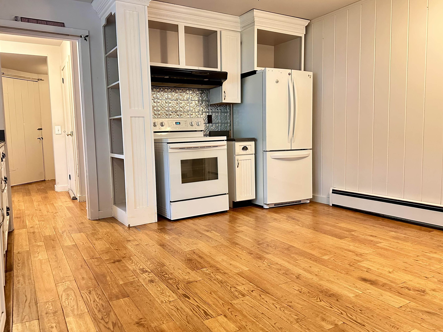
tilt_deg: -5.2
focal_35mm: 26
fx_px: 333
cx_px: 217
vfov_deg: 53.1
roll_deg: +1.0
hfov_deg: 67.3
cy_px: 164
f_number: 1.78
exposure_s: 1/40
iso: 1000
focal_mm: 6.86
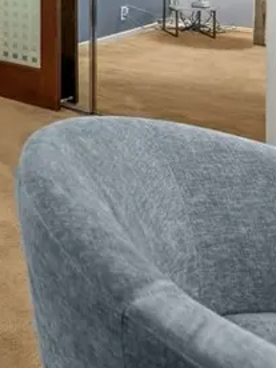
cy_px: -73
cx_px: -185
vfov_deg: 31.9
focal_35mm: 50
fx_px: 532
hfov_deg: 21.7
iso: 400
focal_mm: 14
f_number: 6.3
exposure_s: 1/2
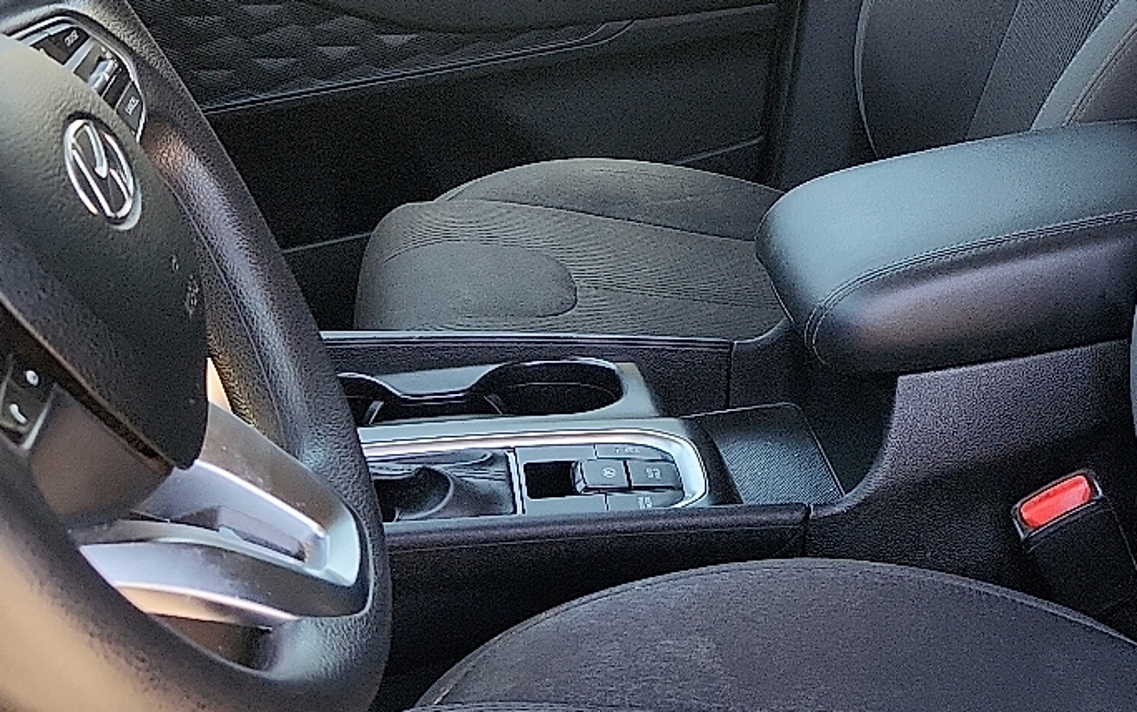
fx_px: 1767
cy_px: 12
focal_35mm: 57
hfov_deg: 33.6
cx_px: 1039
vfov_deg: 22.0
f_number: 1.8
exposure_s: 1/119
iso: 80
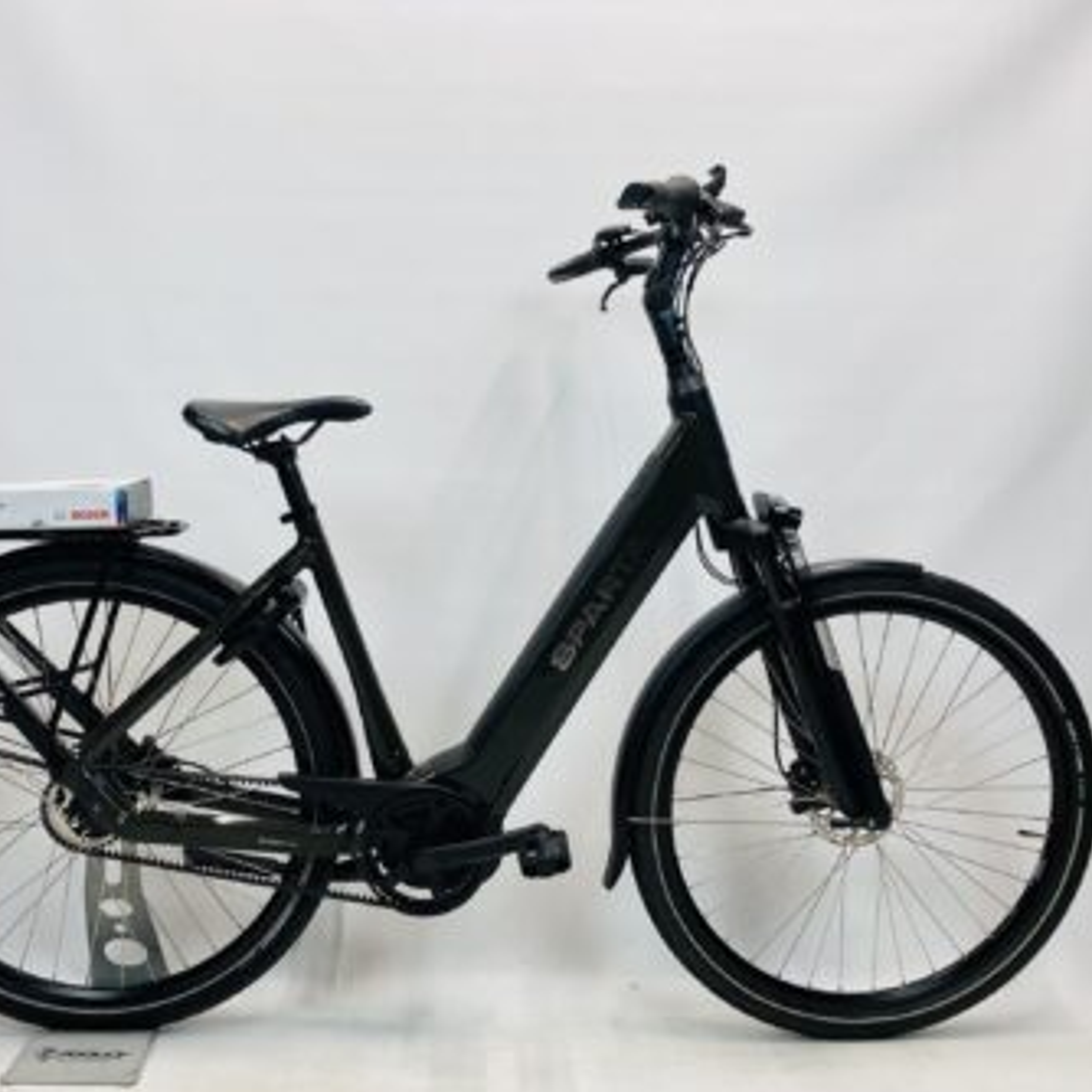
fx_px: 1106
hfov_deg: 52.4
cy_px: 549
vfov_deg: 52.5
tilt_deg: -2.8
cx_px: 490
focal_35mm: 31
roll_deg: -1.0
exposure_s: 1/100
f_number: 1.8
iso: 50
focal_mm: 4.25
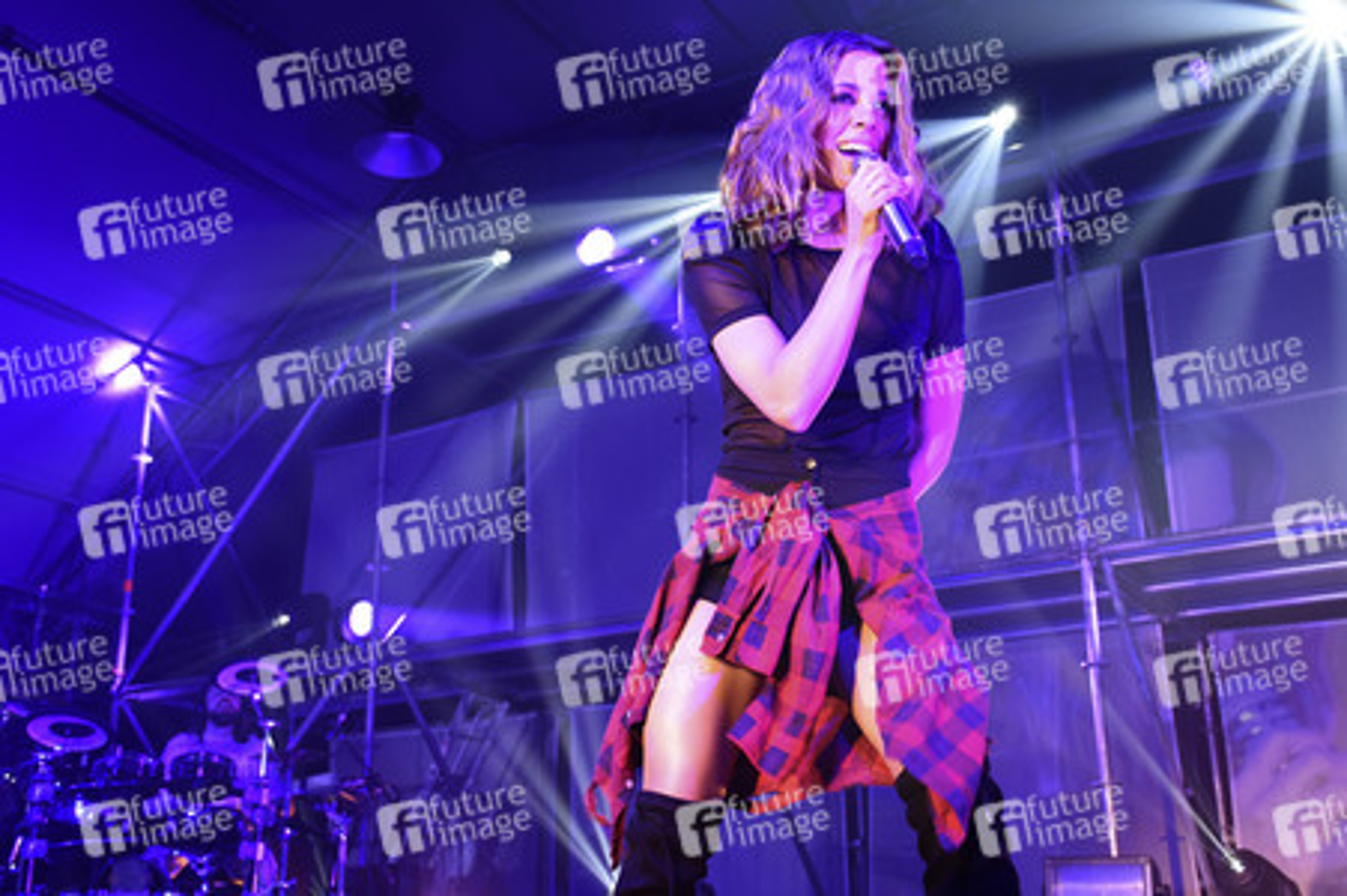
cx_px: 674
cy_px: 448
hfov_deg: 48.0
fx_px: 1514
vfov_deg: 33.0
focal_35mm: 40
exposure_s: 1/50
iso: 640
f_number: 5
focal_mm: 27
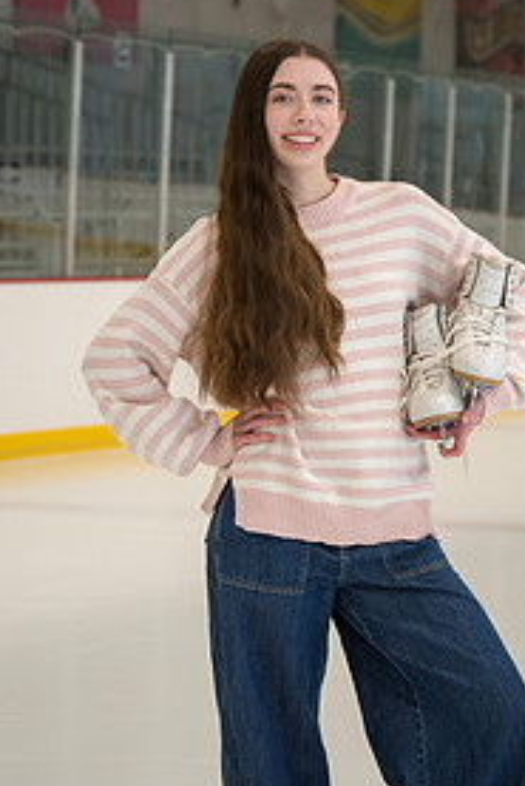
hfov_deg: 9.9
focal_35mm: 138
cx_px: 335
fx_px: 3015
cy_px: 460
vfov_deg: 14.8
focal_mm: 85
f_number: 5
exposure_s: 1/250
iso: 1000
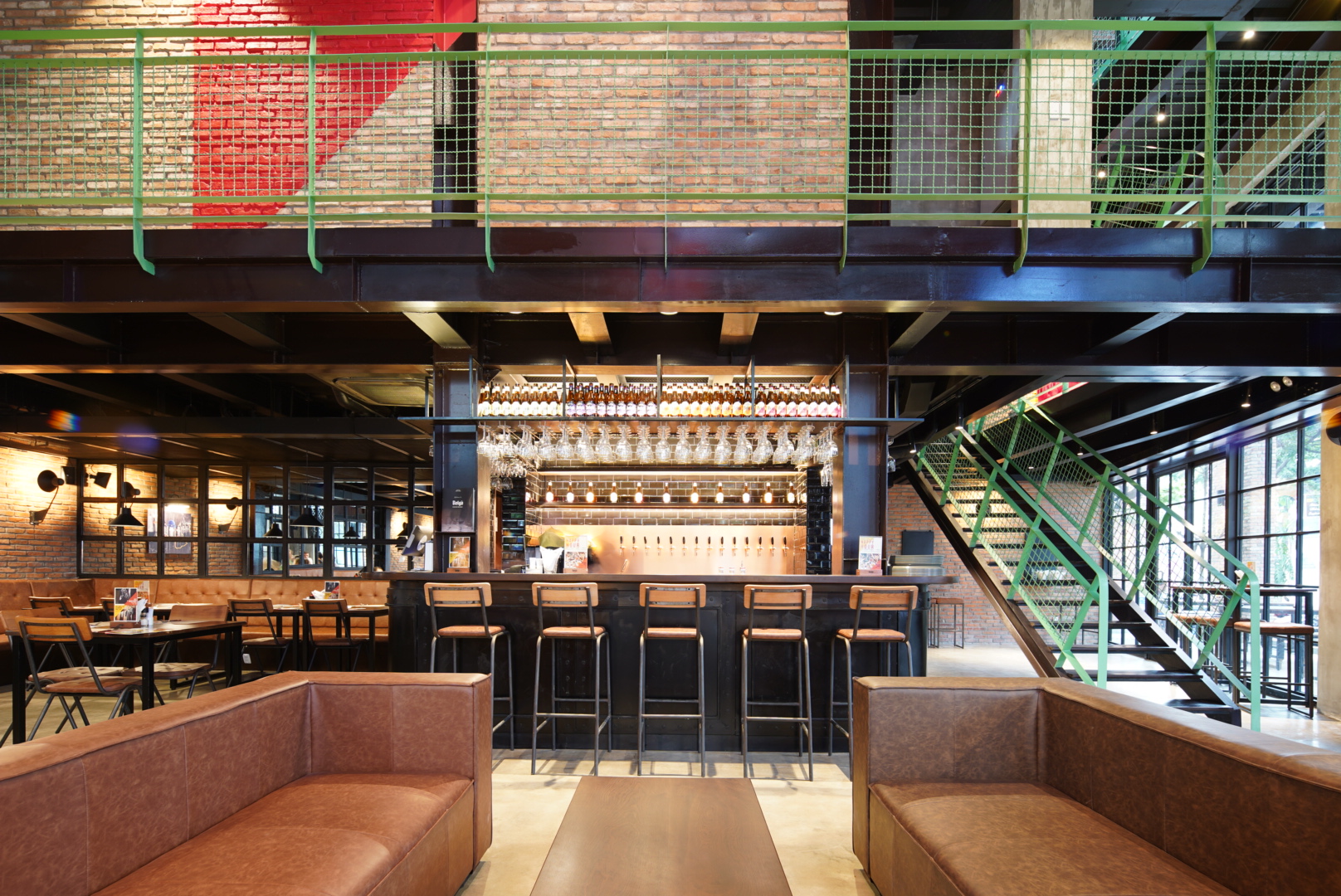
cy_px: 448
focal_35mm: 17
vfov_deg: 70.5
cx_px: 670
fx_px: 634
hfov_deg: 93.2
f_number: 7.1
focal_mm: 17
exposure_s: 4
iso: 100
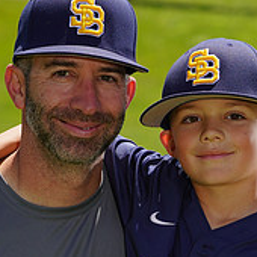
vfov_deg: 3.6
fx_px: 4124
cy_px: 330
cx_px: 91
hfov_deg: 3.6
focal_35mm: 491
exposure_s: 1/250
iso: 100
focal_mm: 169
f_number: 9
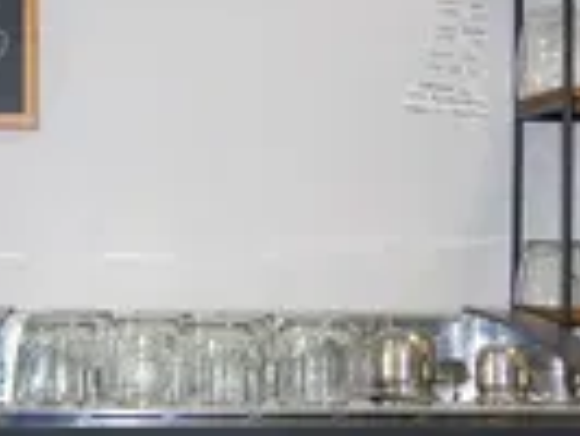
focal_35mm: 78
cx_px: 192
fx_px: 1308
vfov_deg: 18.8
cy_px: 310
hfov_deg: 24.9
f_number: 3.5
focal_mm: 18
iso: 400
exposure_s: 1/60
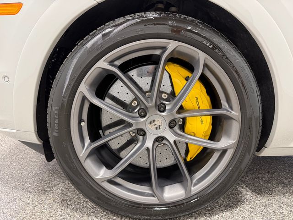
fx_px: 203
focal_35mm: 24
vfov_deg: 56.8
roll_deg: -0.4
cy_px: 110
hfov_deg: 71.6
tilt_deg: -12.8
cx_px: 146
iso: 200
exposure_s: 1/120
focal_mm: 6.76
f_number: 1.78
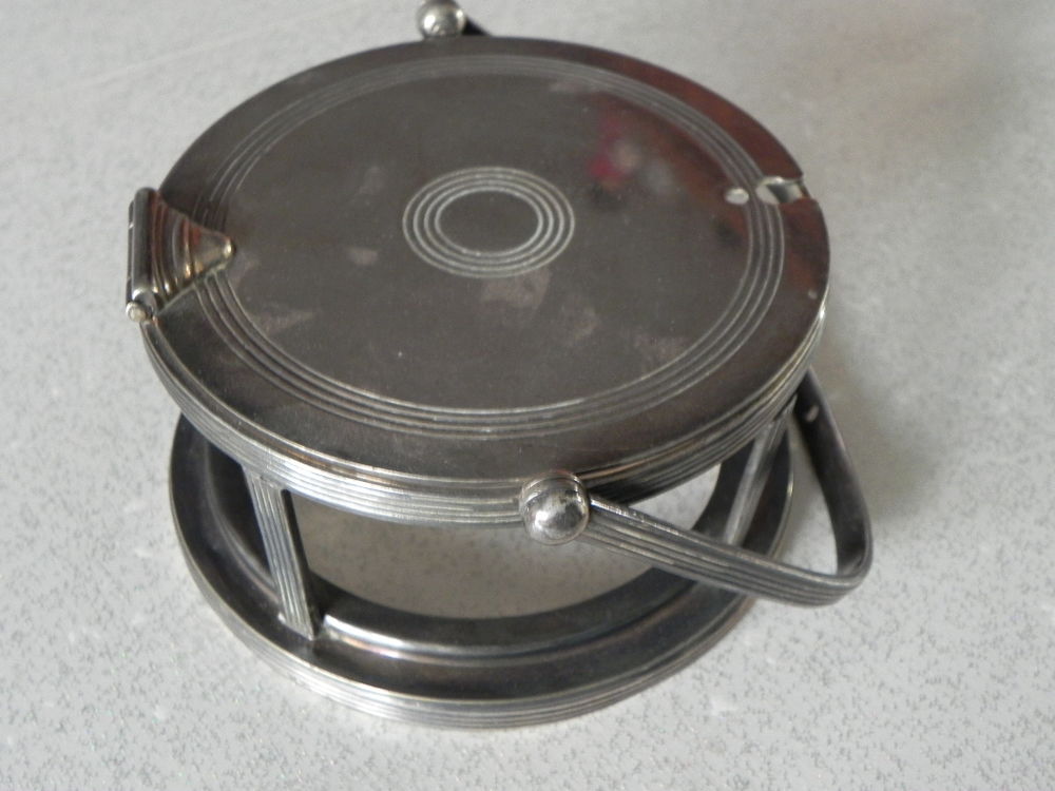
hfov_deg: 41.2
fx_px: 1402
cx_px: 528
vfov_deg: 31.5
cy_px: 396
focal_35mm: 46
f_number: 3.2
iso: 400
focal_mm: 8.2
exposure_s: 1/9.8
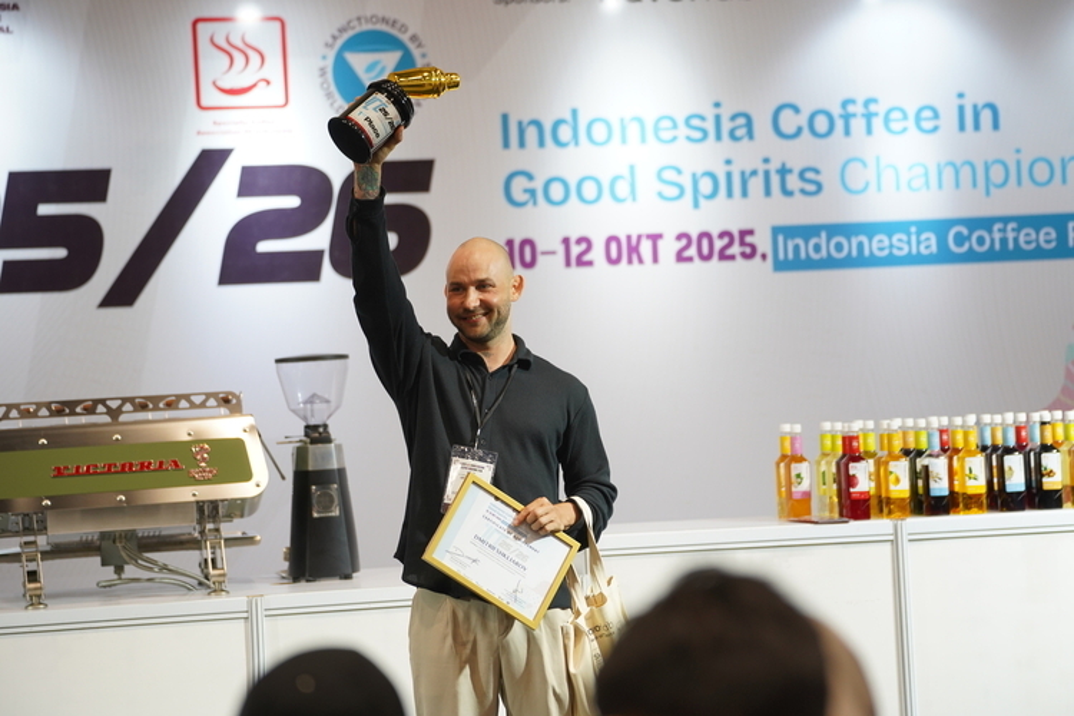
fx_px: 2953
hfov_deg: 20.6
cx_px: 537
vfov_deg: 13.8
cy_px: 358
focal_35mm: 99
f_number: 2.8
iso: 1000
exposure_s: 1/160
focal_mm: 99
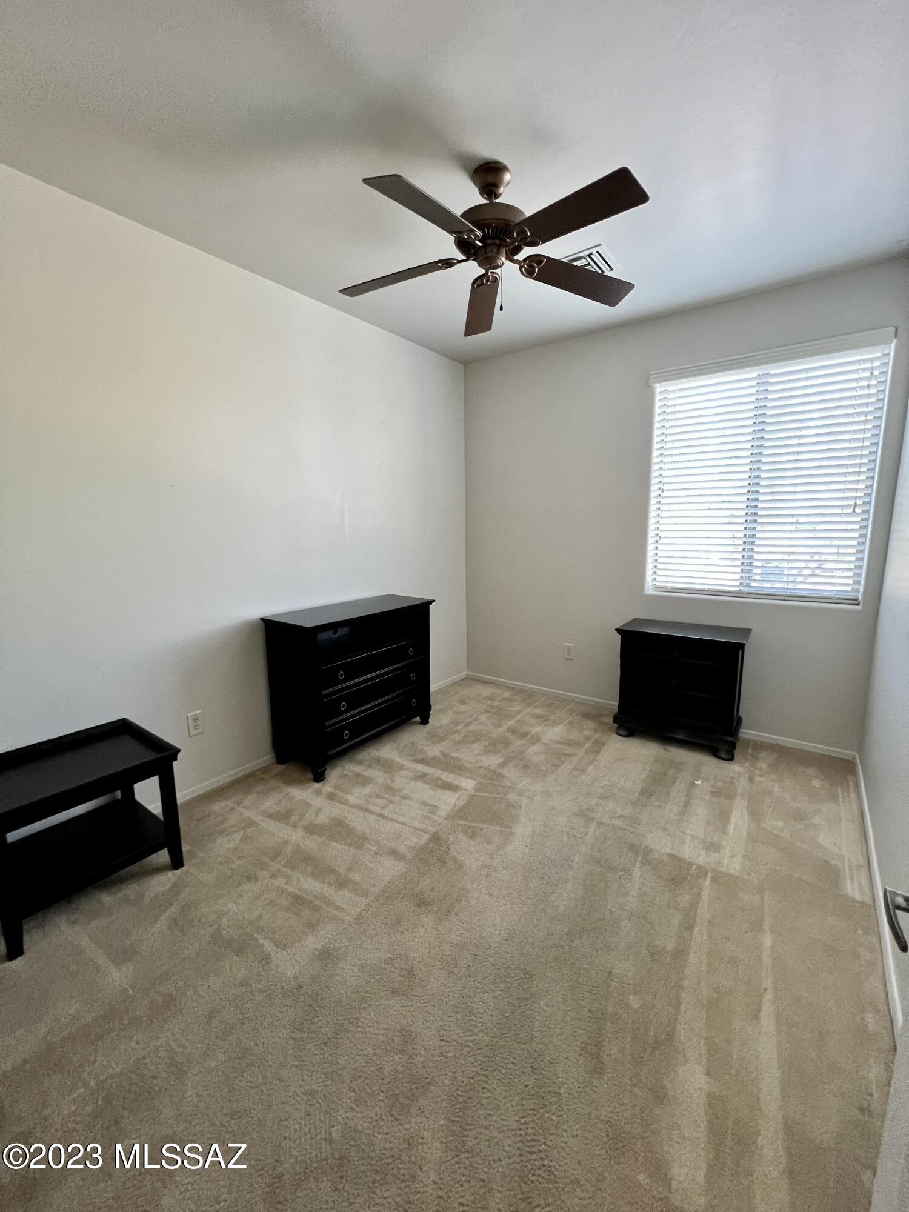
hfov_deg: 89.9
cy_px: 606
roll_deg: +0.4
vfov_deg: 106.2
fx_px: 455
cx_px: 454
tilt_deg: -9.9
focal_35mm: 13
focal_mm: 1.57
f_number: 1.8
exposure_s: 1/60
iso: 400
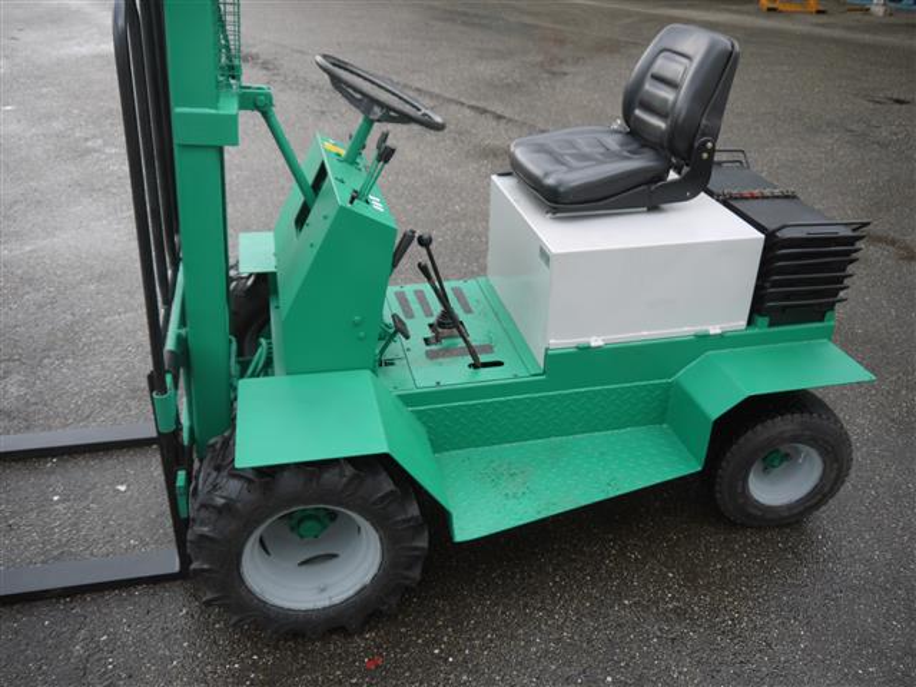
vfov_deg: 44.2
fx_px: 847
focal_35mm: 32
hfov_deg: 56.8
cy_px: 344
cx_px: 458
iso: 100
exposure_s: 1/100
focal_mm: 16
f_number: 4
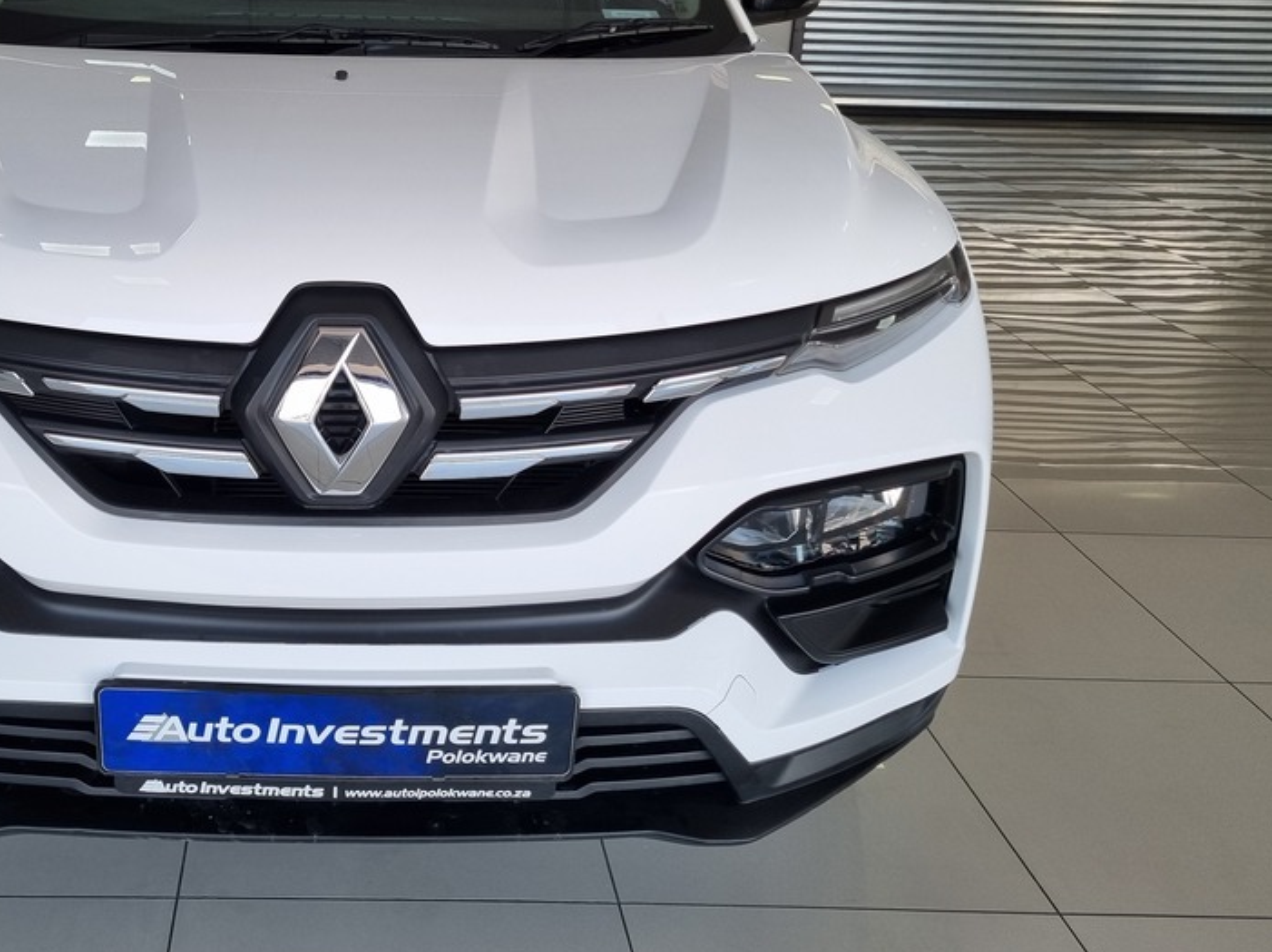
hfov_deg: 47.7
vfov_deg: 37.1
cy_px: 277
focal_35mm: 38
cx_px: 365
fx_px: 1396
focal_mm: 5.4
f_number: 1.8
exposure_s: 1/201
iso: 50
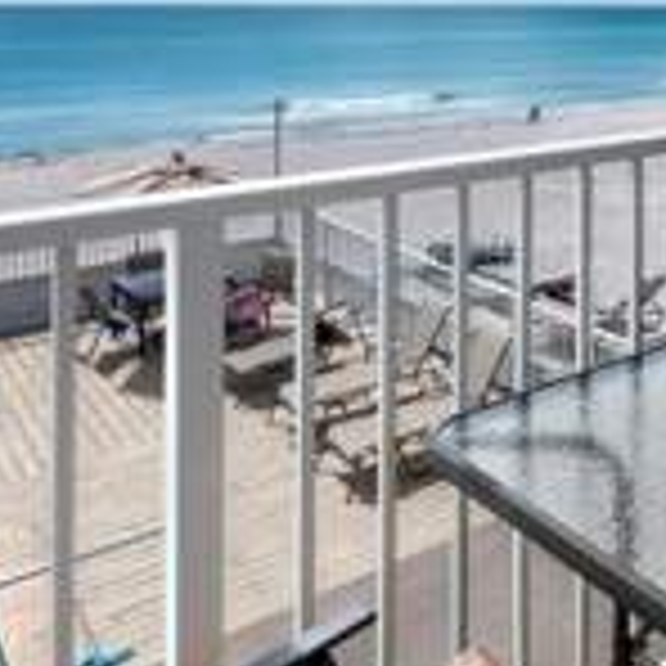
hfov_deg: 35.4
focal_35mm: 40
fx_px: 871
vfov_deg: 37.3
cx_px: 742
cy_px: -4
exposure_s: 1/200
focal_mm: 7
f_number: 11
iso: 400
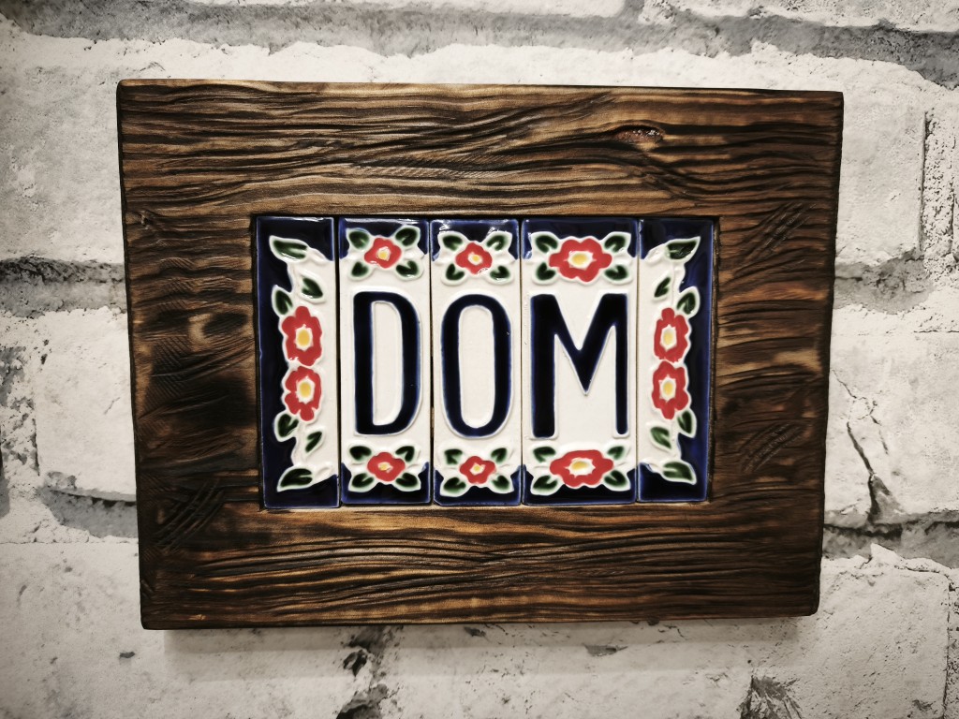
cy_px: 360
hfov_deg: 73.9
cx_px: 480
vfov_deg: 58.9
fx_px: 637
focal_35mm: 23
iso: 250
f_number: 1.62
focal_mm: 6.45
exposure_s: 1/50
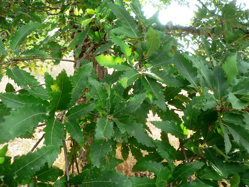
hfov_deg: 51.4
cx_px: 124
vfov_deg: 39.7
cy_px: 94
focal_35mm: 36
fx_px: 259
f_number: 3.2
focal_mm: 6
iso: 80
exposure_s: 1/125
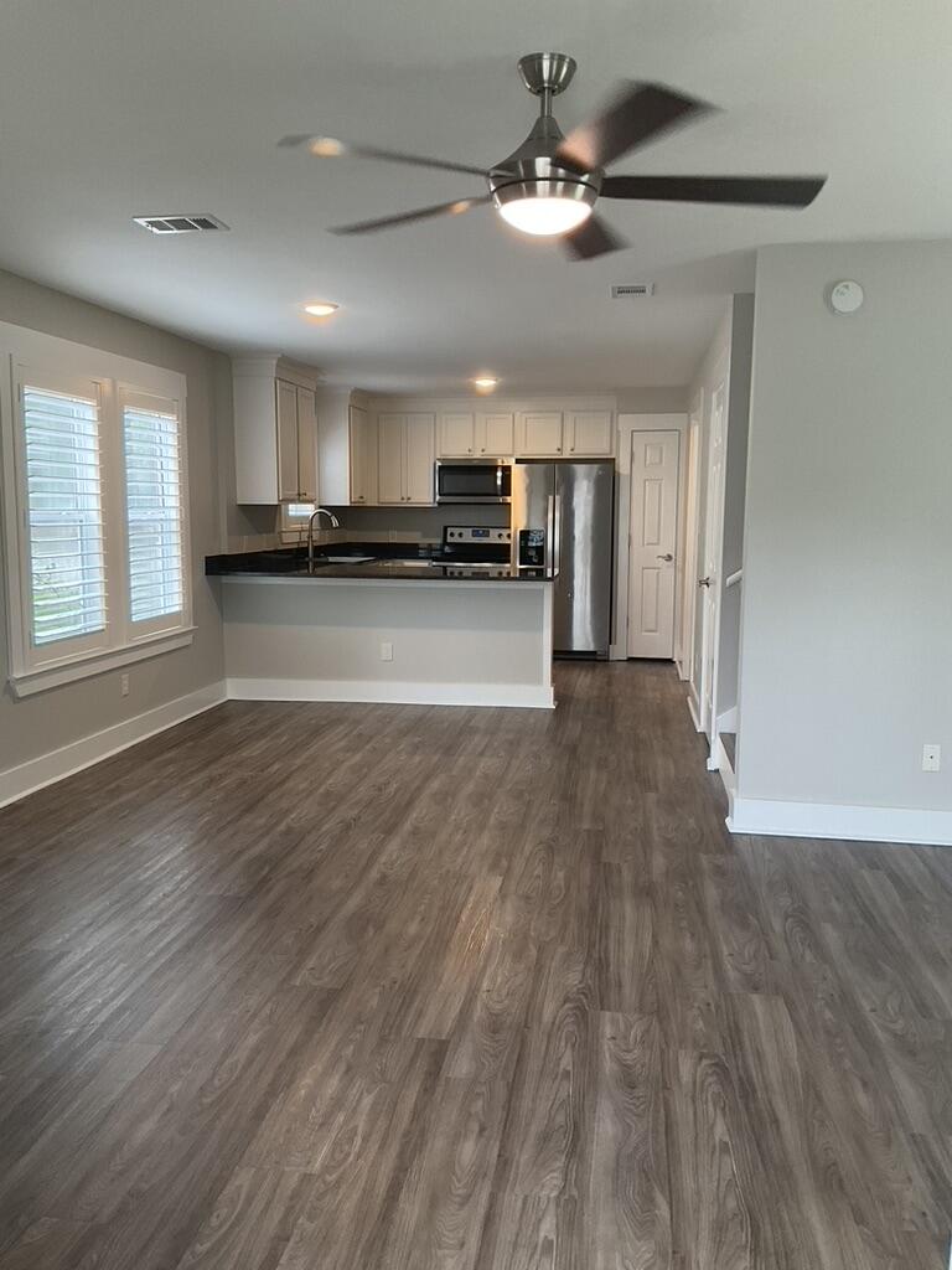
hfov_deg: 48.2
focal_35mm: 29
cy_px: 635
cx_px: 476
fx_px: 1063
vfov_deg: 61.7
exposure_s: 1/60
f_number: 1.8
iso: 100
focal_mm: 3
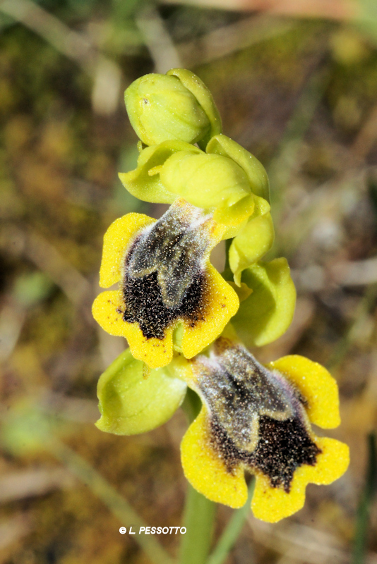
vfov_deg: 15.2
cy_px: 282
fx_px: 2119
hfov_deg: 10.2
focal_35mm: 135
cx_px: 188
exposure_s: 1/125
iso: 800
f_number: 18
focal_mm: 90
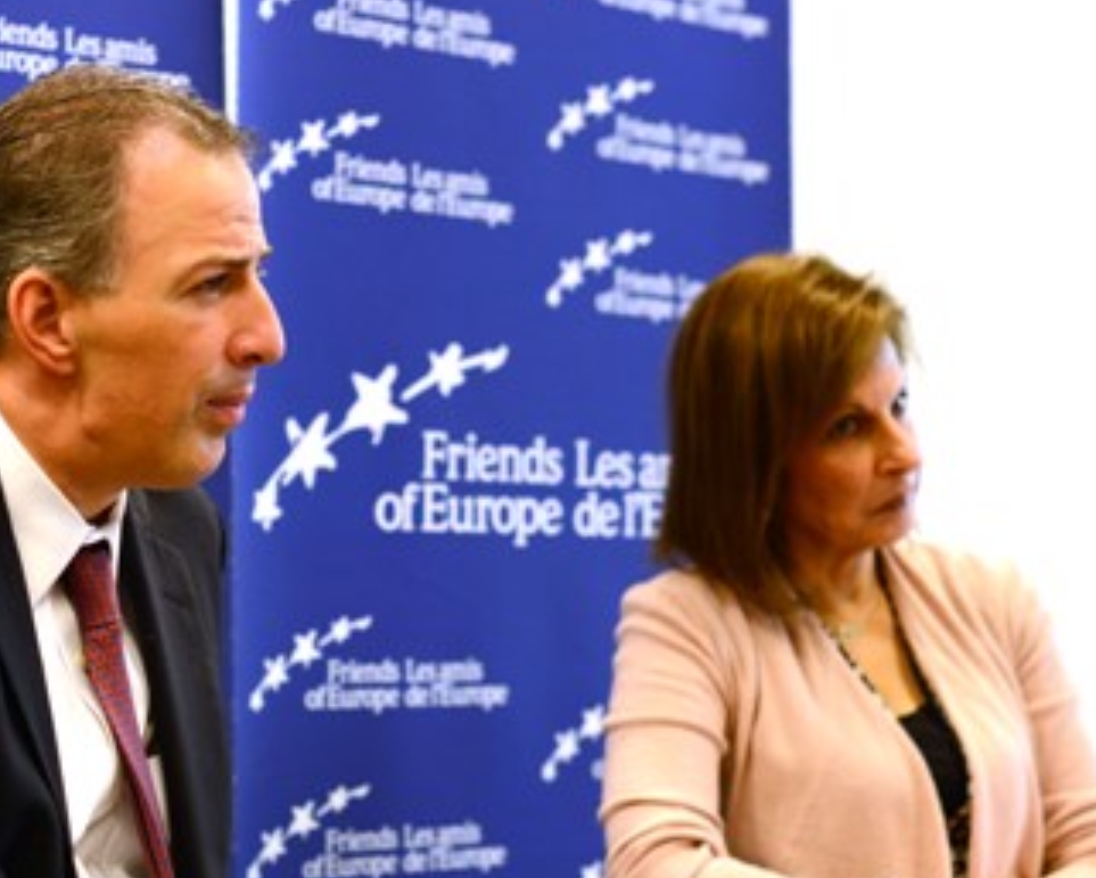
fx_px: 3180
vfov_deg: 15.7
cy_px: 463
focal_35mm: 98
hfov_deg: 19.5
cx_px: 464
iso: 280
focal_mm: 50
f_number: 2.8
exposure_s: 1/45
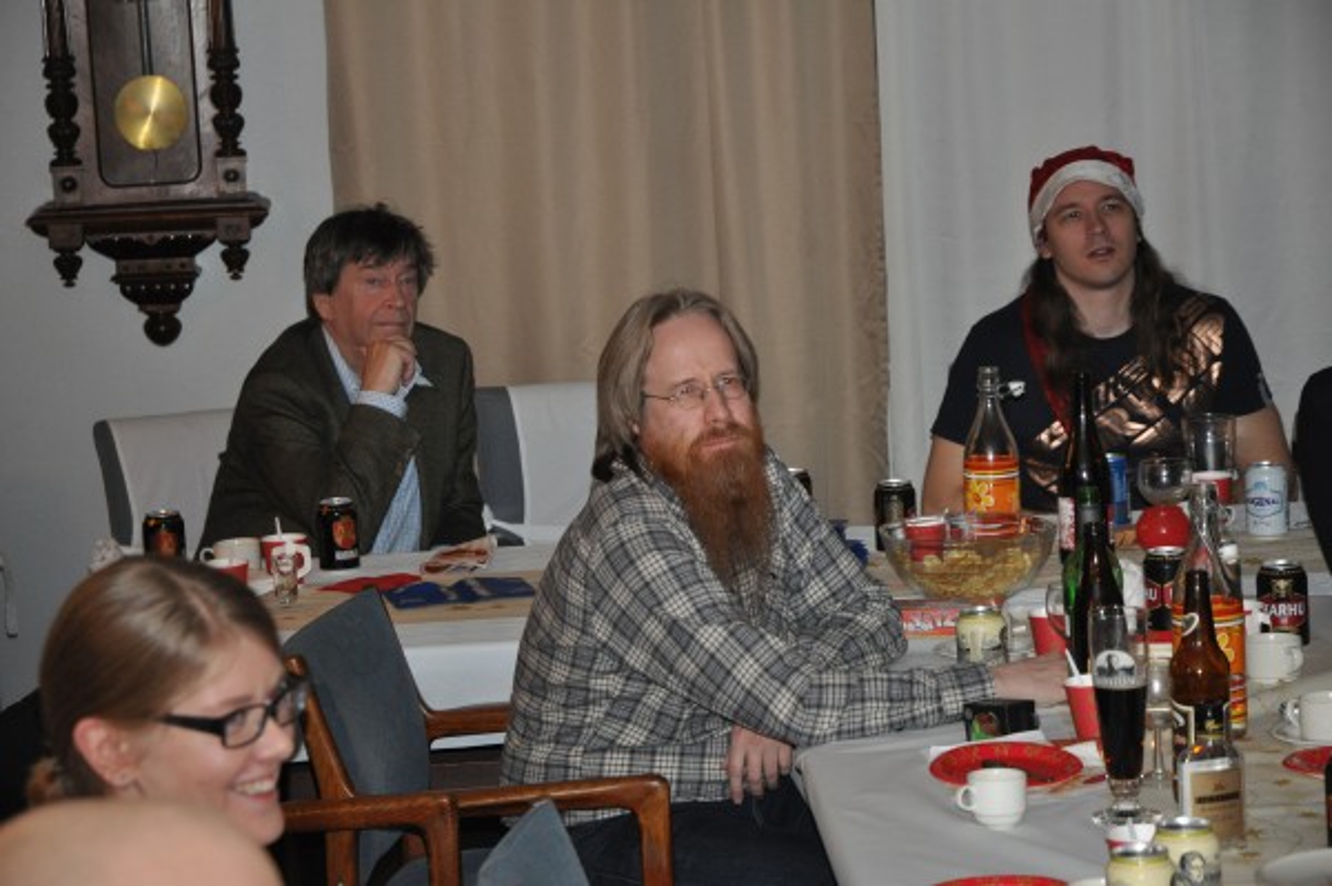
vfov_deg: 13.0
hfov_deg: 19.5
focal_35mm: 105
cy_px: 443
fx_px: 3882
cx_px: 666
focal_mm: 70
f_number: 4.5
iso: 800
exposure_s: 1/60
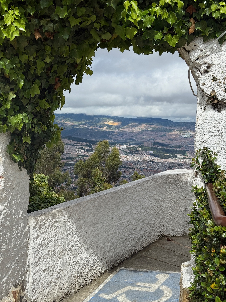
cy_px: 151
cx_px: 113
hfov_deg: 30.3
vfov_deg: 39.7
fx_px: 418
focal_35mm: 48
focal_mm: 6.76
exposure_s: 1/7143
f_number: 1.78
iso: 64
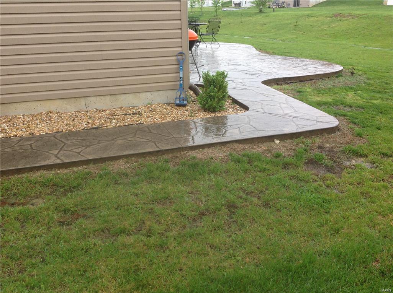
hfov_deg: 52.7
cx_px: 196
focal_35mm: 35
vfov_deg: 40.6
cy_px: 146
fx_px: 397
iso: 64
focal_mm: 4.28
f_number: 2.4
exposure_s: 1/120
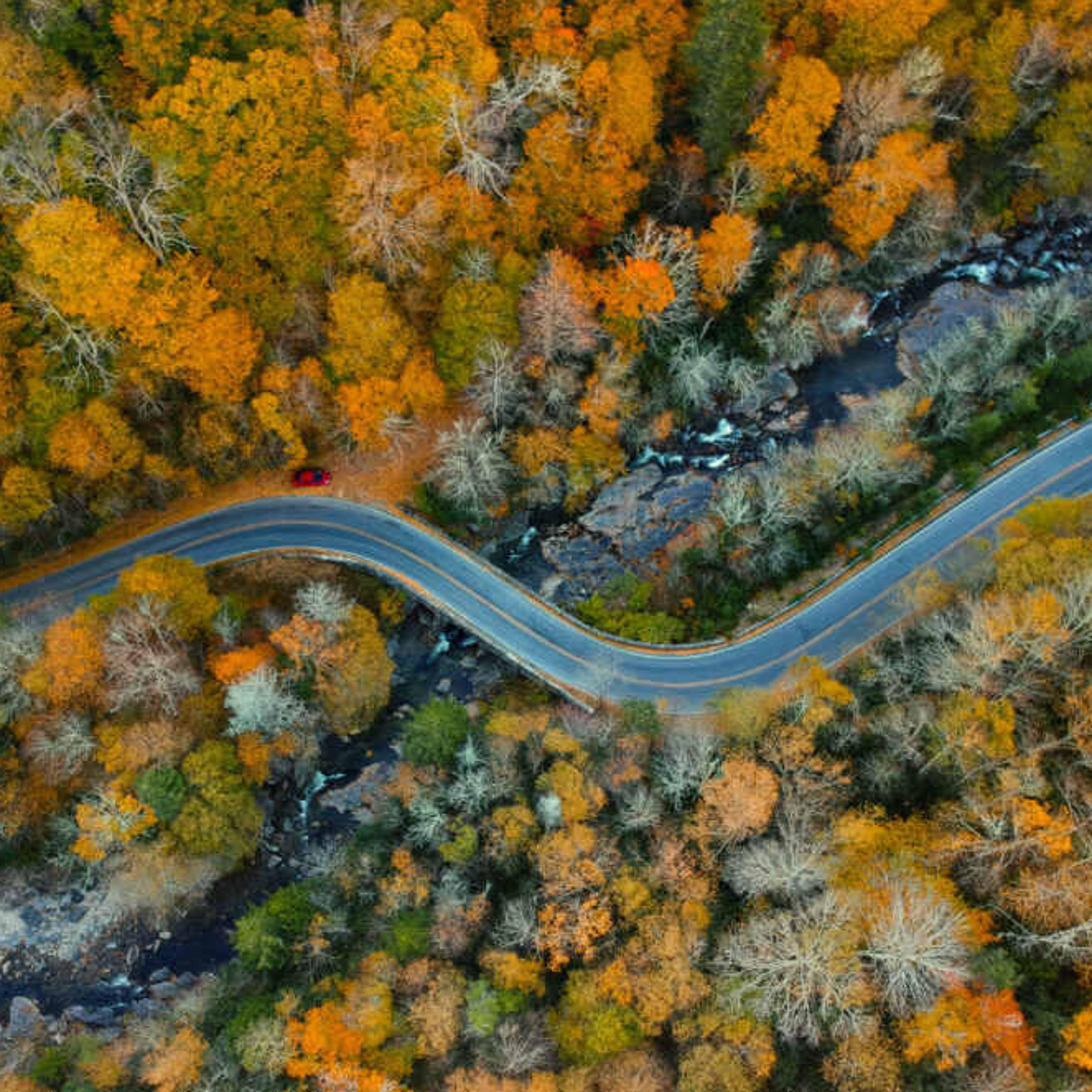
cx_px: 469
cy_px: 539
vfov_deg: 54.0
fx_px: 1071
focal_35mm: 30
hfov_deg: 53.9
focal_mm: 4.5
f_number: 2.6
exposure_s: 1/15
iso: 223
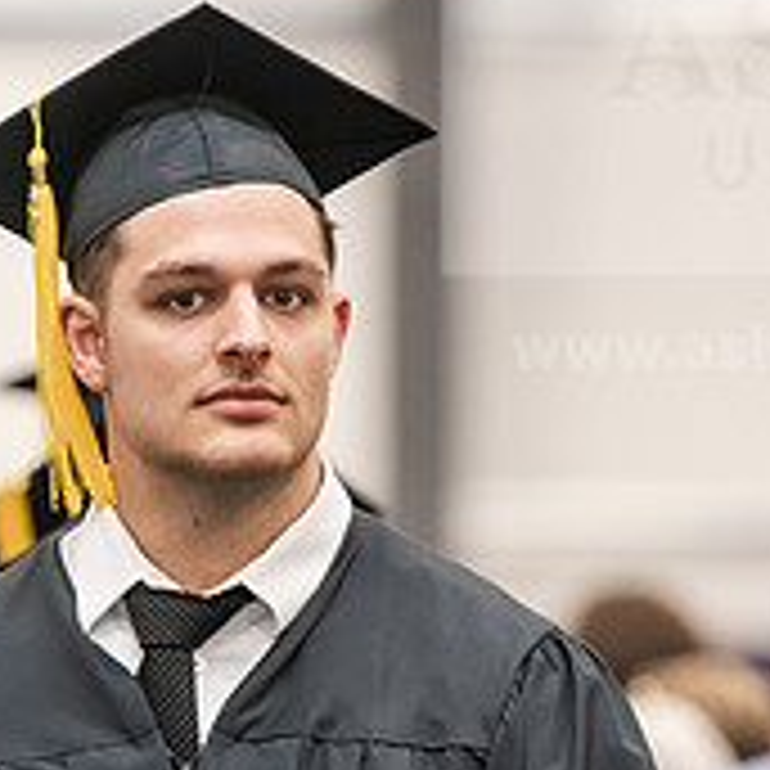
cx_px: 306
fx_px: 13086
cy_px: 444
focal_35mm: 520
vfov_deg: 3.4
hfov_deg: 3.4
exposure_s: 1/200
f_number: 3.2
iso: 2500
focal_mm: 180
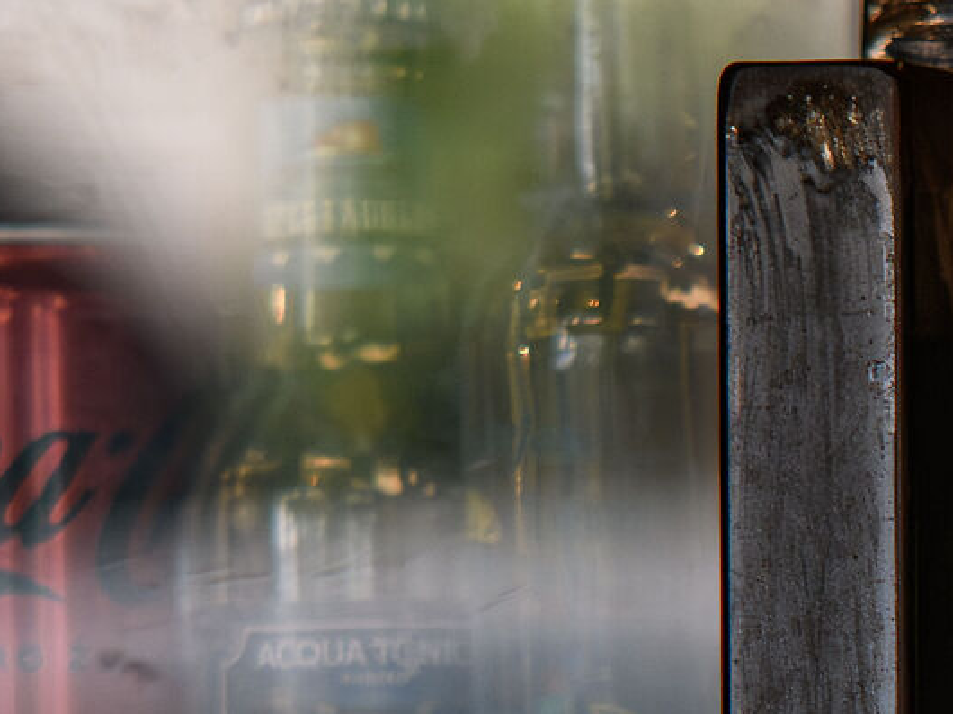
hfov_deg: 3.5
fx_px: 15218
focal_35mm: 553
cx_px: 2124
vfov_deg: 2.7
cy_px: 1349
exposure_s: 1/200
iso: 1000
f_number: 2.8
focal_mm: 85
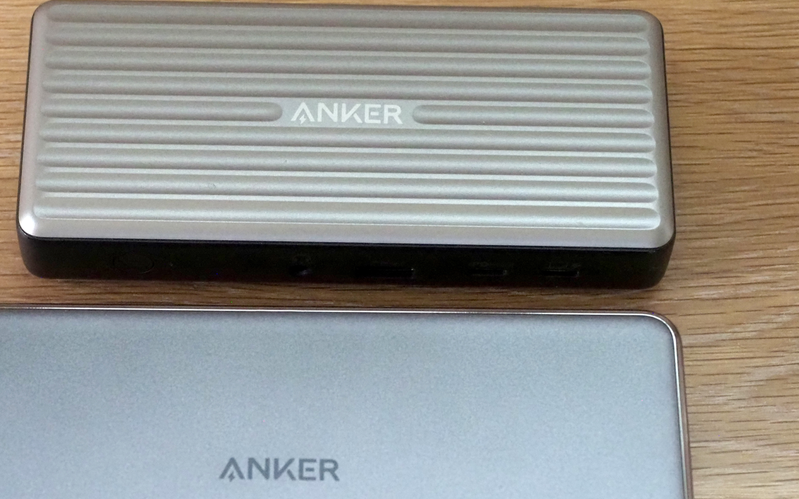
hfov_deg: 17.9
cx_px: 263
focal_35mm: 116
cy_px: 361
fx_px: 2526
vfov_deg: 11.3
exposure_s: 1/100
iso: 6400
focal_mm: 40
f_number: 4.5
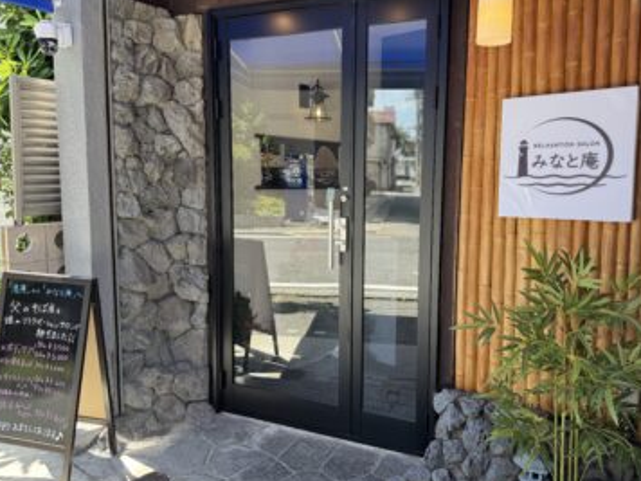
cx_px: 333
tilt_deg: -5.1
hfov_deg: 65.3
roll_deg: -0.3
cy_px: 227
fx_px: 500
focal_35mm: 27
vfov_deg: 51.3
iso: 64
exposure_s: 1/189
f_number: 1.78
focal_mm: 6.76
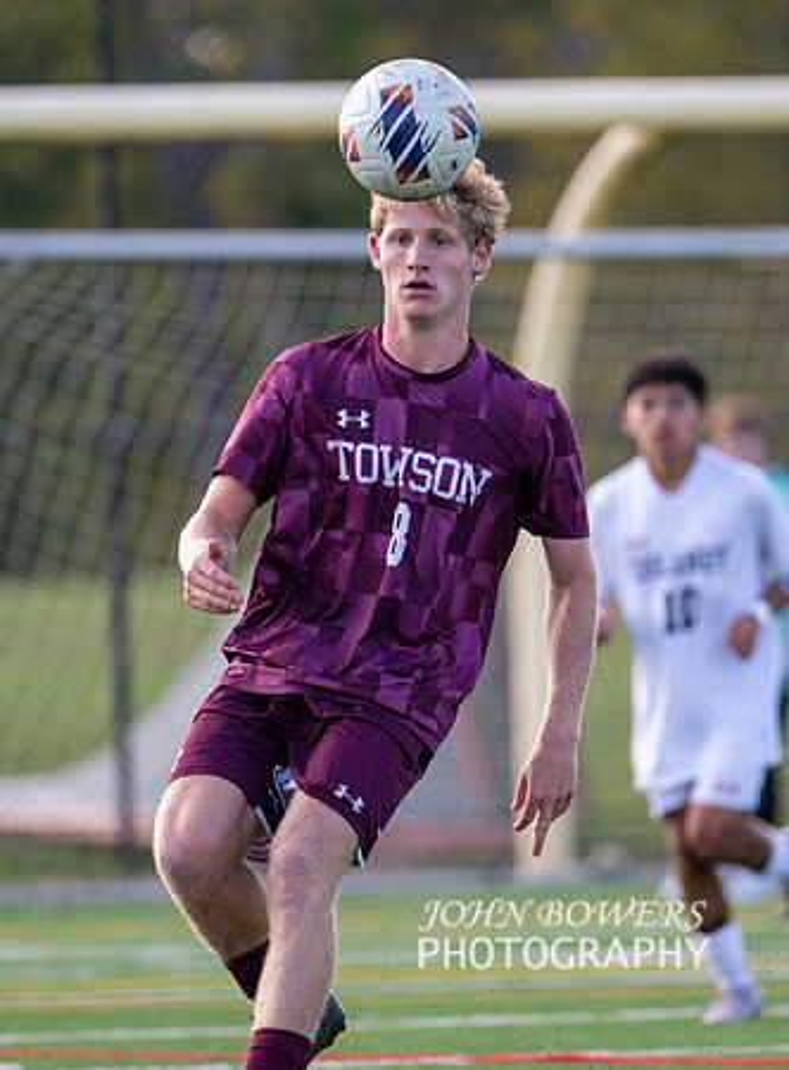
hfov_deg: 2.4
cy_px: 540
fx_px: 18494
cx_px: 460
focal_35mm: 602
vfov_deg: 3.3
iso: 2800
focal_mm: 400
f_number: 4.5
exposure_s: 1/2500
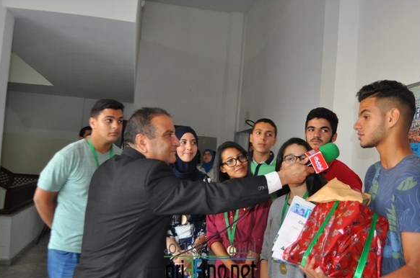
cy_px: 147
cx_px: 210
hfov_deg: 57.3
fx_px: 384
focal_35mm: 33
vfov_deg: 39.8
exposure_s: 1/60
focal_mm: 20
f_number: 3.5
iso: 800
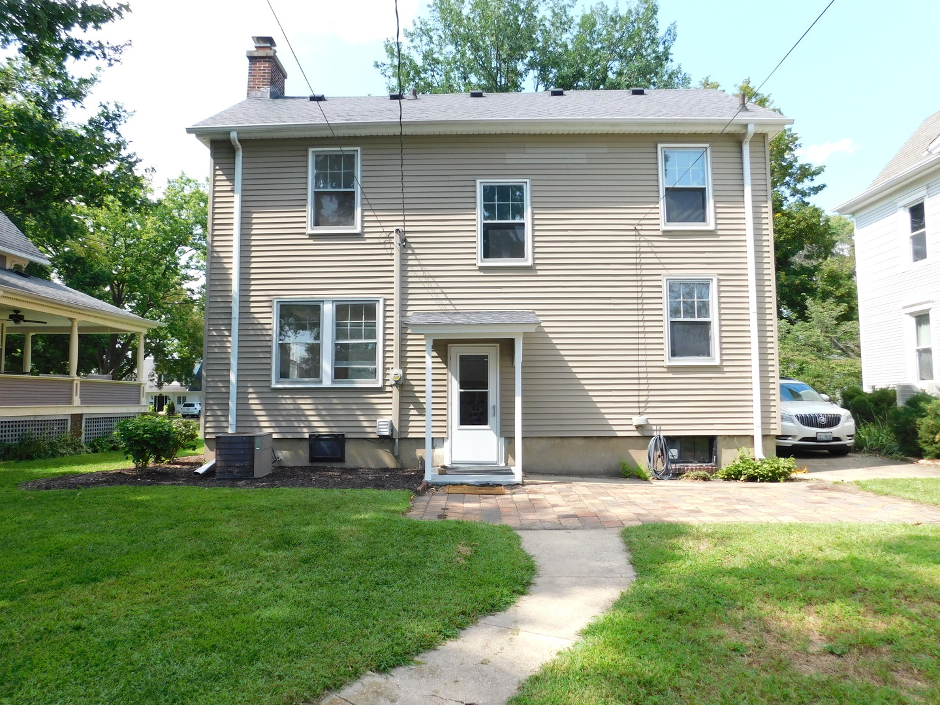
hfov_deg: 71.6
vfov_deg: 56.8
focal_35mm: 24
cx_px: 470
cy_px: 352
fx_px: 652
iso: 125
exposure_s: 1/500
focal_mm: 4.1
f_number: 3
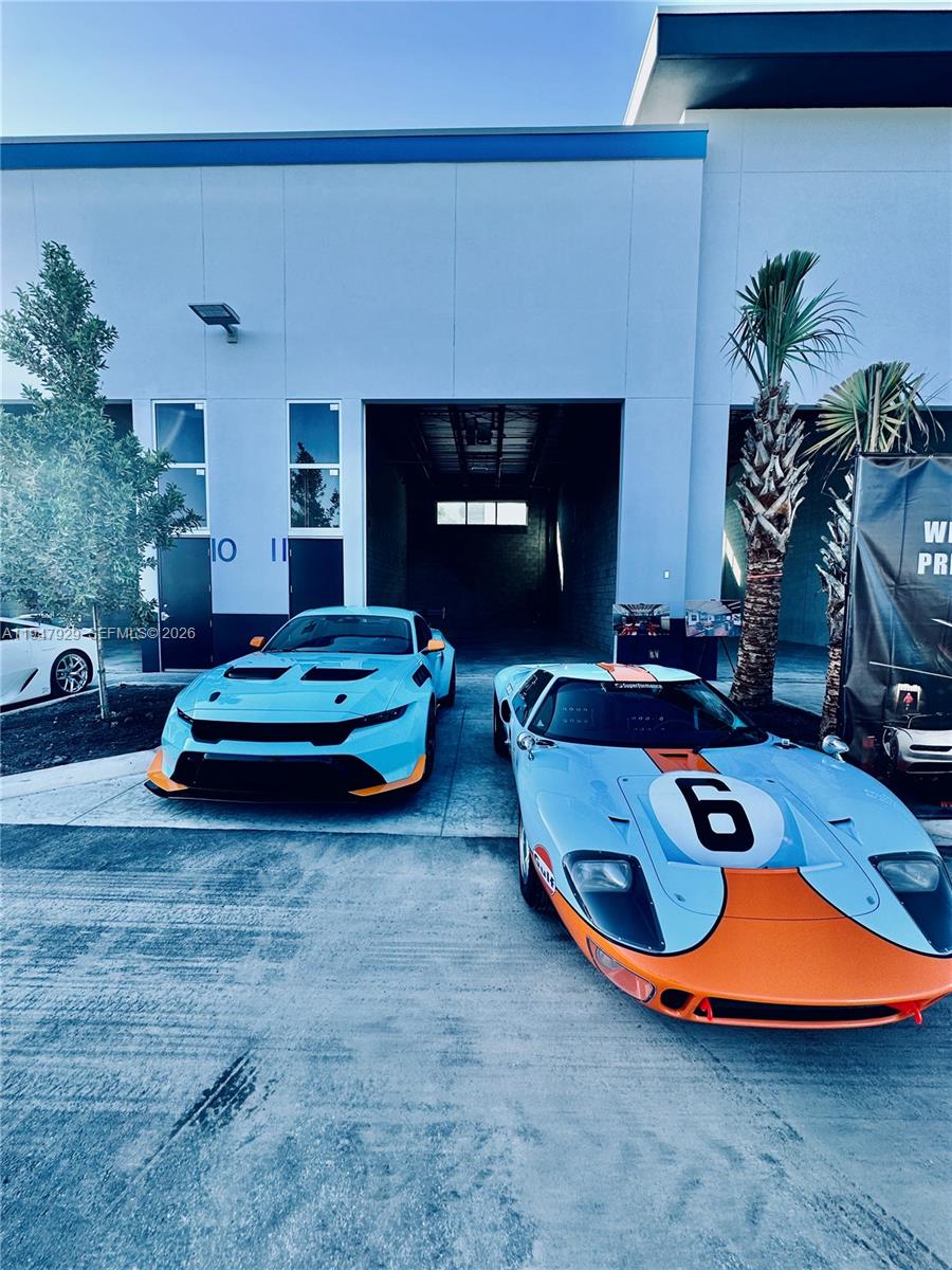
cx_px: 476
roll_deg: -0.9
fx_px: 513
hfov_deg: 85.7
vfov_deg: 102.1
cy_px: 635
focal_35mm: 14
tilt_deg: -2.6
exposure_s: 1/367
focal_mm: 2.22
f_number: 2.2
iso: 40
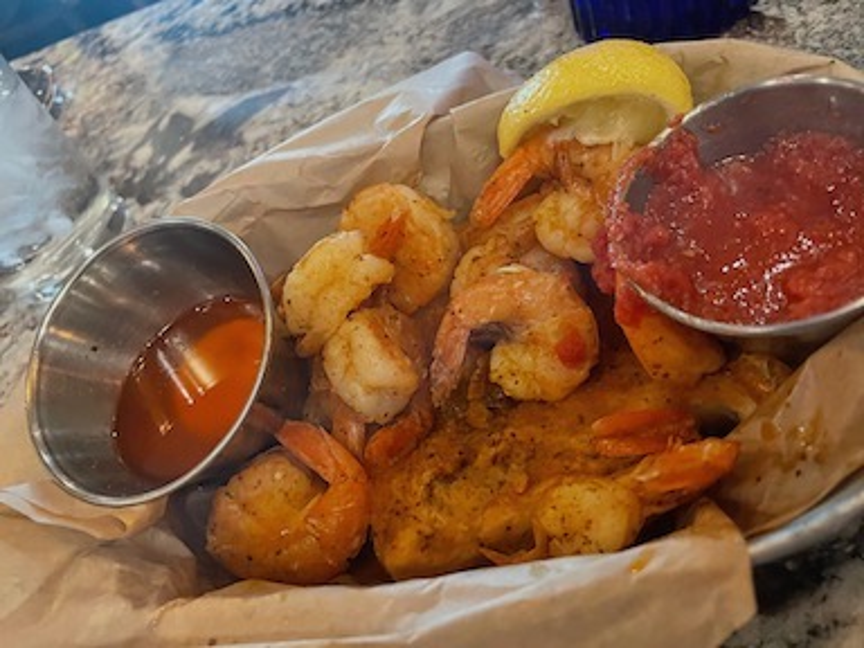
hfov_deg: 67.3
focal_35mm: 26
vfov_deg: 53.1
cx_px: 432
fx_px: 649
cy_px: 324
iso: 800
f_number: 1.6
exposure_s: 1/30
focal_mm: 4.2
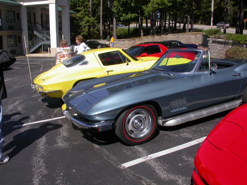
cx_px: 124
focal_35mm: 38
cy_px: 92
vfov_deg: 37.7
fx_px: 271
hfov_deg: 49.0
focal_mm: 7.85
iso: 100
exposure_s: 1/356
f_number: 7.5
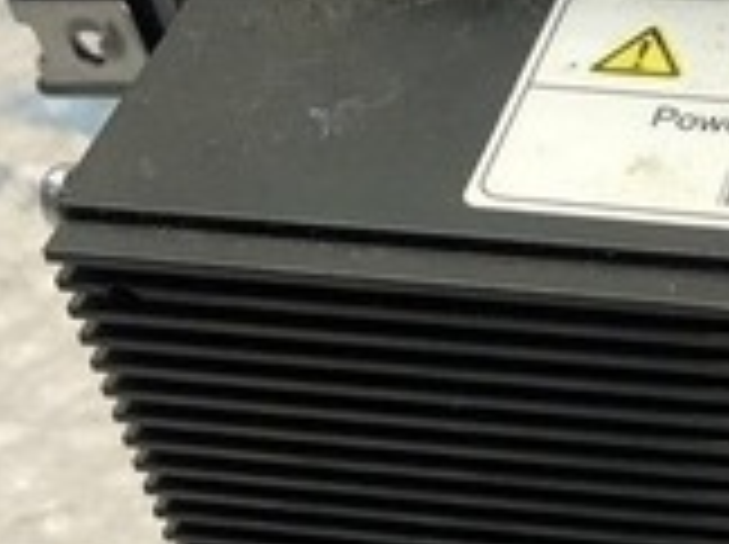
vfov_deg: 18.8
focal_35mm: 78
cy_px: 288
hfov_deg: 23.2
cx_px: 842
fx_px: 1640
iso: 32
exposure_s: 1/33
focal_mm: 4
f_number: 1.8
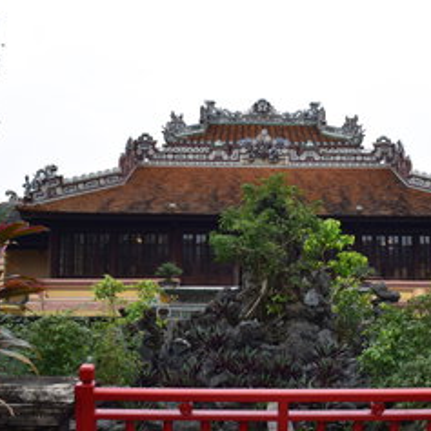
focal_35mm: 43
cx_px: 255
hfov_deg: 39.0
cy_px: 239
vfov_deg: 39.1
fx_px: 606
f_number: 11
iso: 400
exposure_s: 1/400
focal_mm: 20
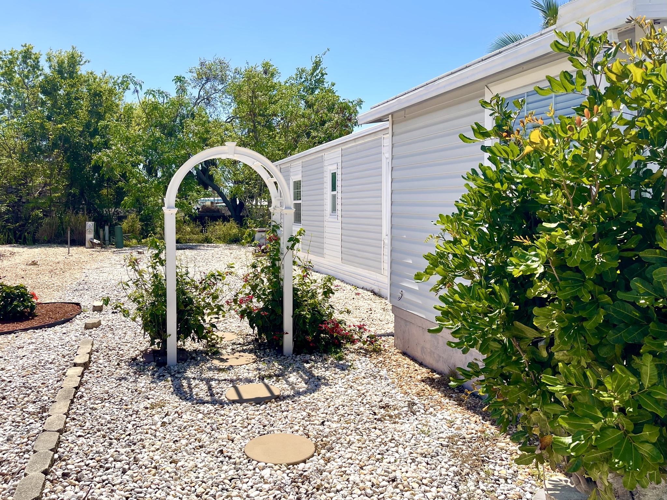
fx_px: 482
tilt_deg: -4.3
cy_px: 250
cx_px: 334
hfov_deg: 69.4
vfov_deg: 54.9
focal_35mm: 25
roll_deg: -1.9
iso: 32
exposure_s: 1/2597
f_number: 1.6
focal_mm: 5.1
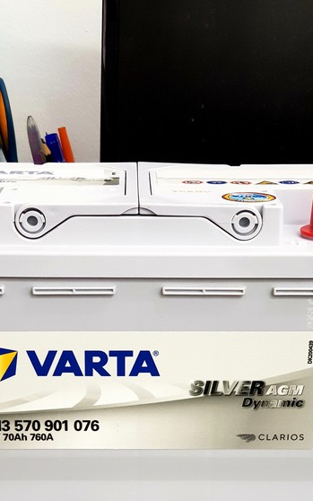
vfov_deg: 26.0
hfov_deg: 16.5
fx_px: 1078
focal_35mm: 79
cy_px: 345
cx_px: 133
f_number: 2.4
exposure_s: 1/23
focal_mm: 6
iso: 200
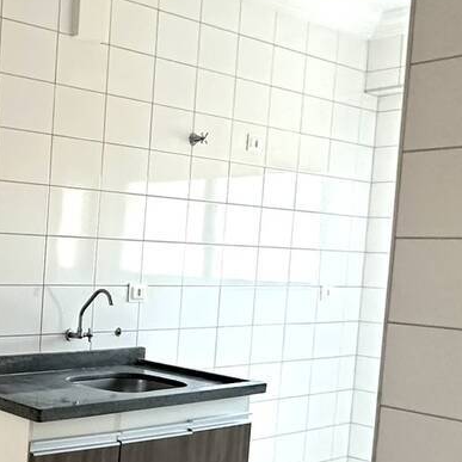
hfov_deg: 28.3
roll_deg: -2.8
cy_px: 284
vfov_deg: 36.6
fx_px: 695
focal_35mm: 46
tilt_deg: -1.0
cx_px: -177
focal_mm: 2.22
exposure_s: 1/85
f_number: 2.2
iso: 320
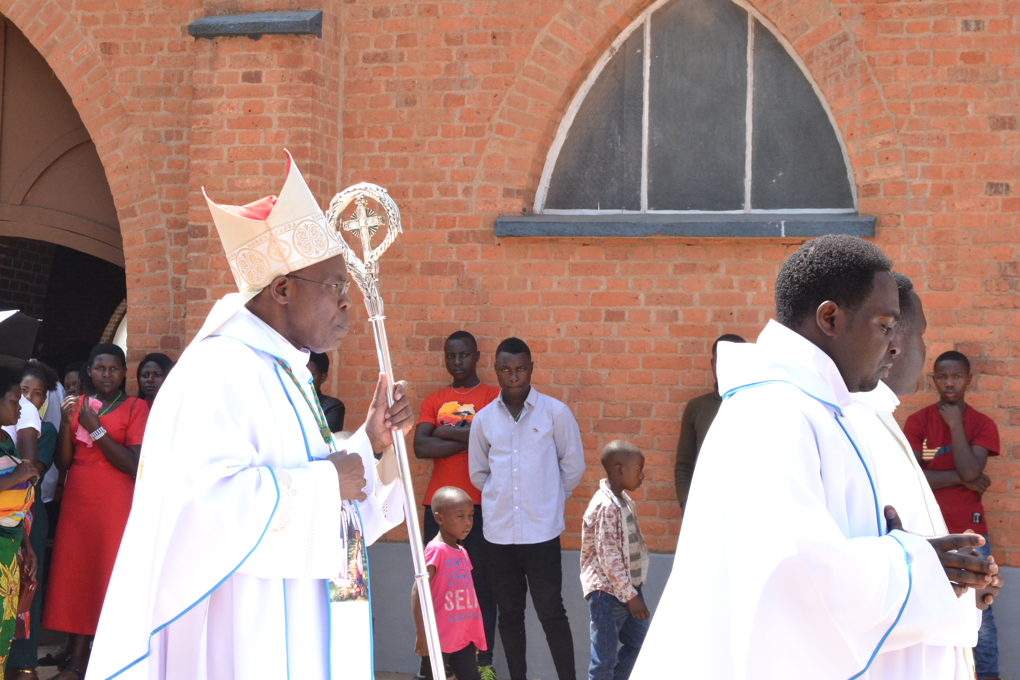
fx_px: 2210
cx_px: 510
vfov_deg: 17.5
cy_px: 340
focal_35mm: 78
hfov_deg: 26.0
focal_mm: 52
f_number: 11
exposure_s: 1/500
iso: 1600
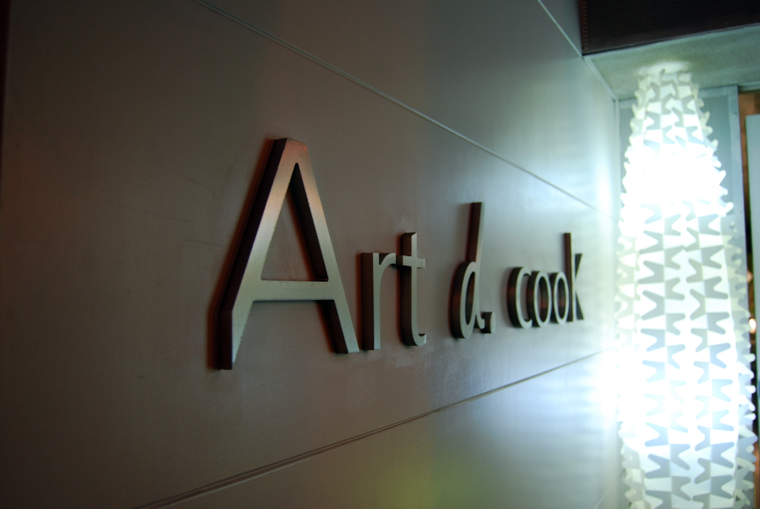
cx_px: 380
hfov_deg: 61.9
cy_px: 254
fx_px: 634
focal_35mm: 30
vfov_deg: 43.7
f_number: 3.8
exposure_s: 1/30
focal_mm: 20
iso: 200
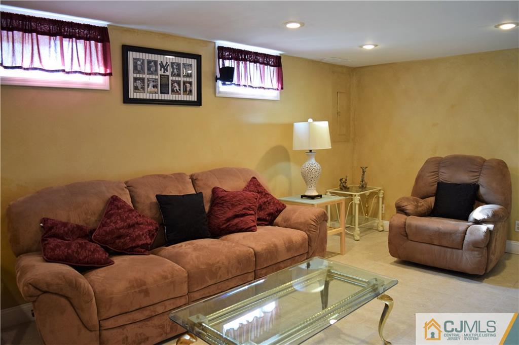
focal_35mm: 27
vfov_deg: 47.9
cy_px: 172
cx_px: 260
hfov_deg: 67.4
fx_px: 389
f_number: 4
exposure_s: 1/60
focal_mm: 18
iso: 720
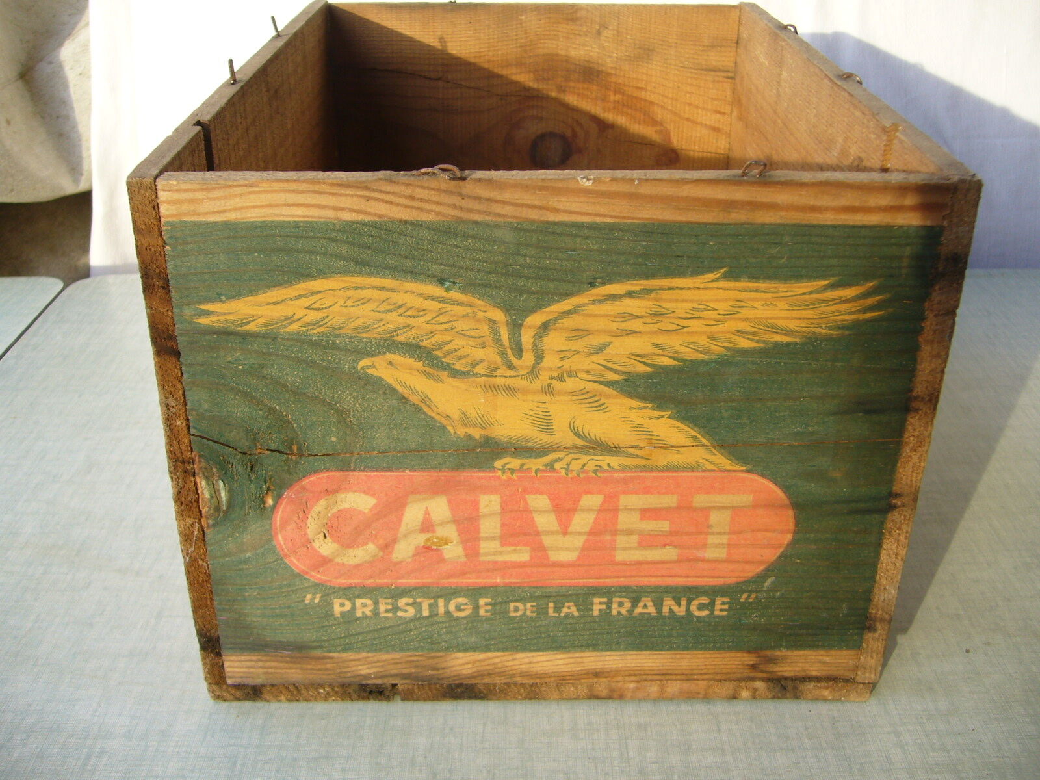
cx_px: 520
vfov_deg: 40.7
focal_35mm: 35
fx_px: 1052
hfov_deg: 52.6
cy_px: 390
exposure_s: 1/160
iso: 80
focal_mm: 5.8
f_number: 2.8
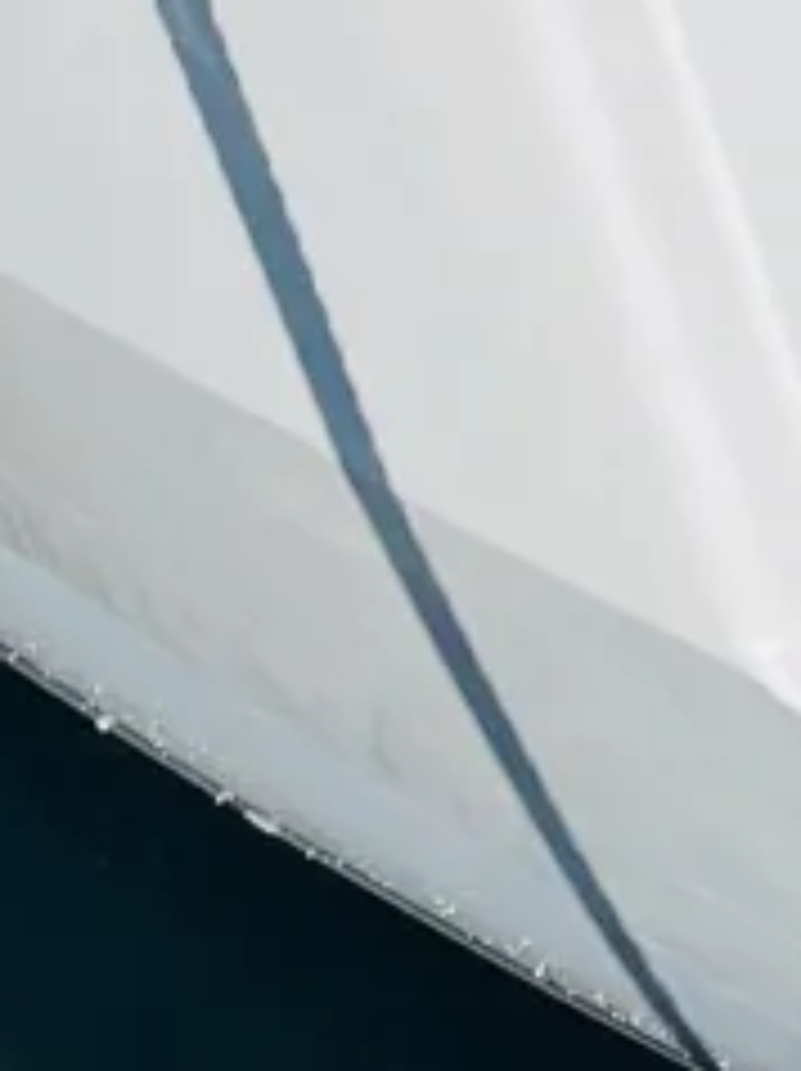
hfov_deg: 7.1
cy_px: -1919
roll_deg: +0.0
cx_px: 1305
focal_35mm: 204
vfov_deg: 8.4
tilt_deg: -6.9
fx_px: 6305
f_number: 1.6
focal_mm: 4.2
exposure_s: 1/10753
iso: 32
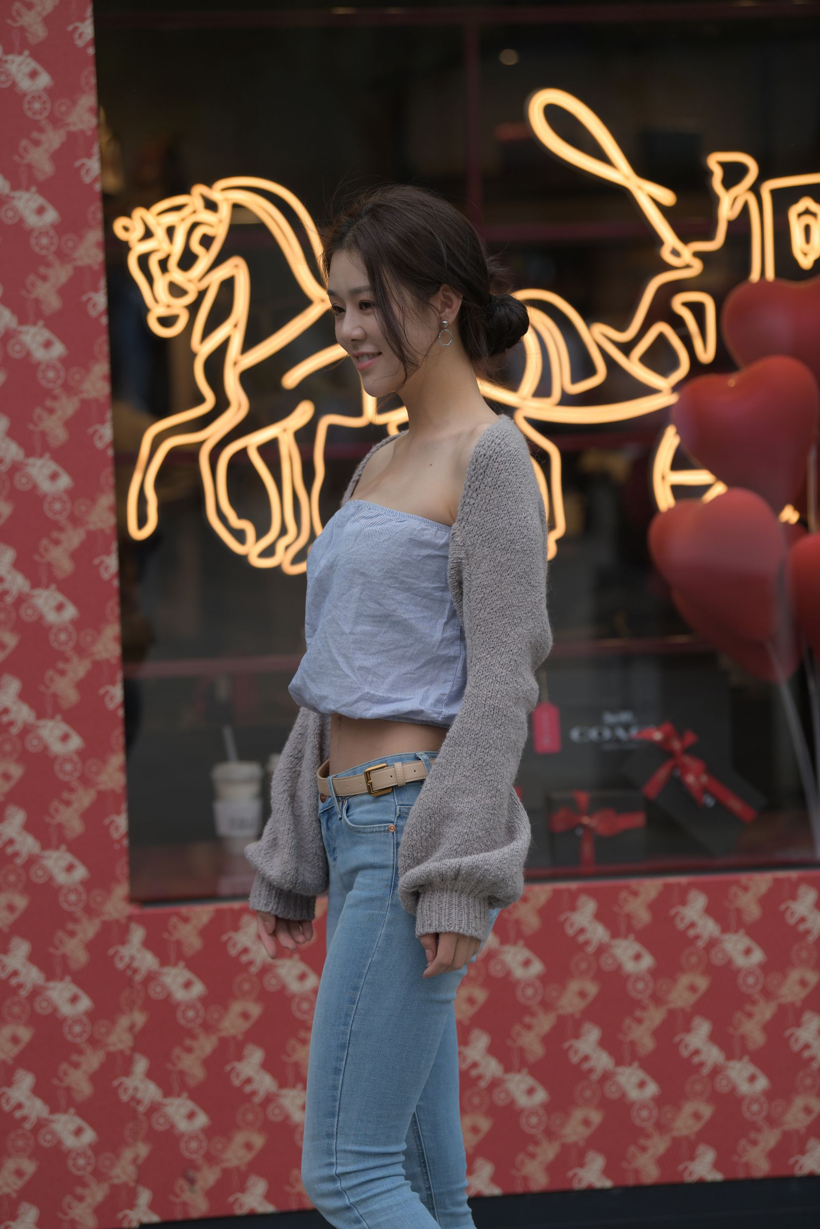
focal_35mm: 125
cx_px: 410
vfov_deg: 16.4
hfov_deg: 11.0
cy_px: 614
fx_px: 4270
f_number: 3.5
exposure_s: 1/800
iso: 250
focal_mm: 125
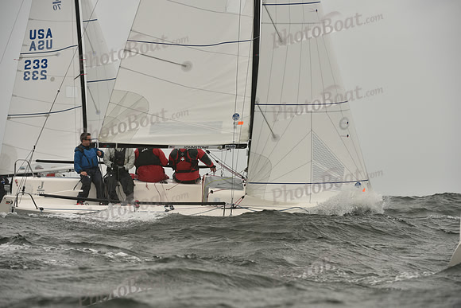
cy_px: 154
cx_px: 230
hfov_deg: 10.3
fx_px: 2562
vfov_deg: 6.9
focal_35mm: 200
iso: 400
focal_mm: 200
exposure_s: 1/1250
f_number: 6.3
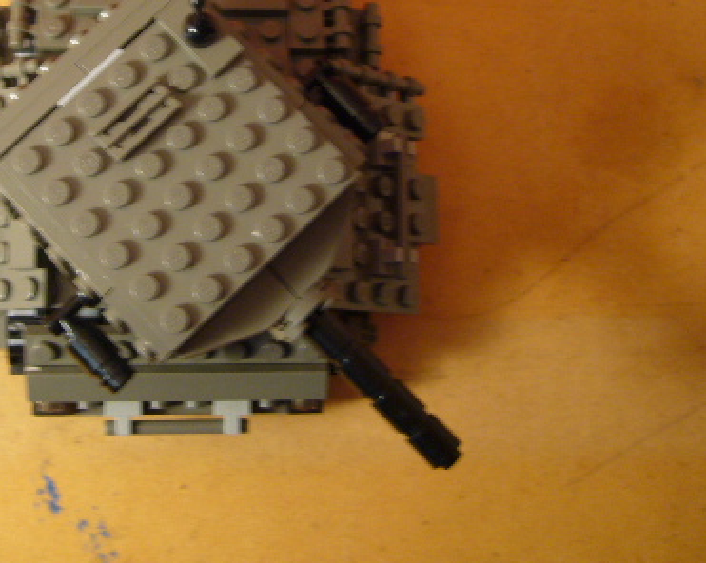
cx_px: 206
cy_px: 120
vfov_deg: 25.4
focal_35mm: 59
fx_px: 1232
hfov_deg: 31.6
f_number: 2.8
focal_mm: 5.8
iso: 100
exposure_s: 1/13
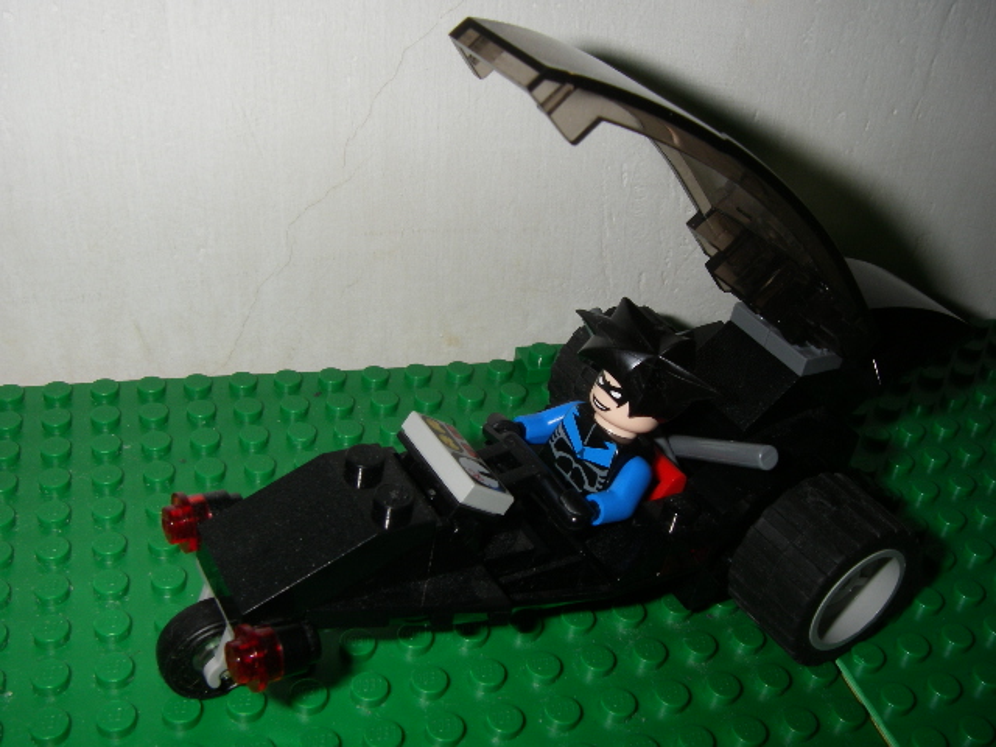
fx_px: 1093
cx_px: 498
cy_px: 374
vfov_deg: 37.7
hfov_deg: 49.0
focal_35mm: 38
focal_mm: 6.3
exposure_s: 1/40
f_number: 6.6
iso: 80
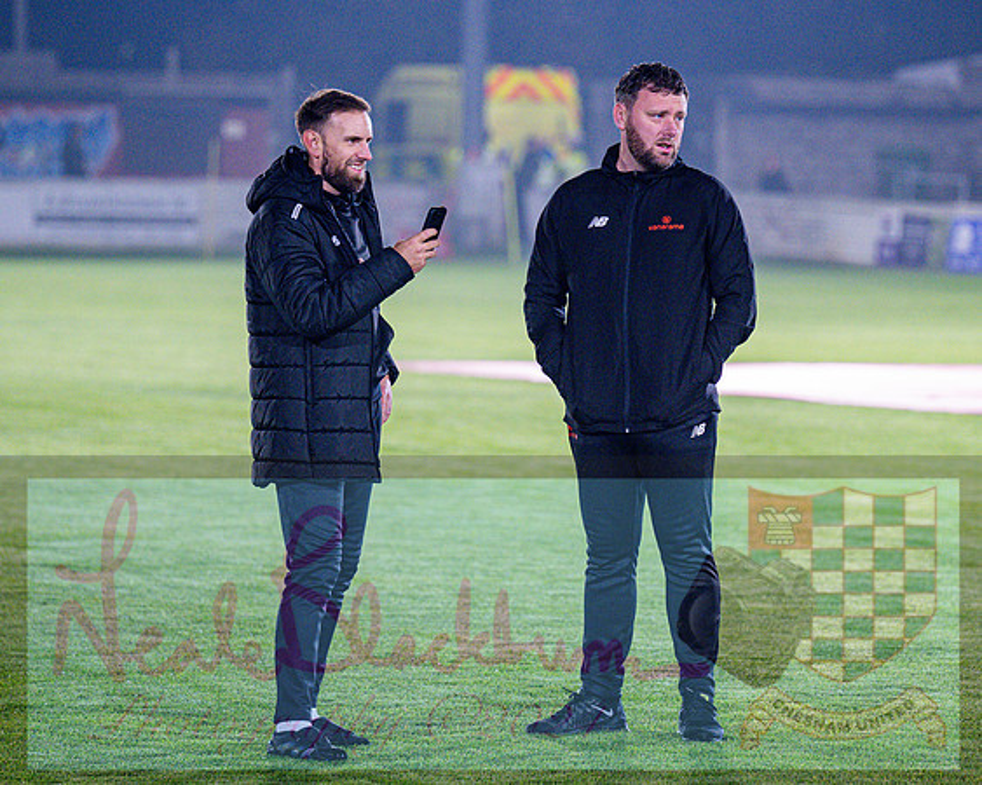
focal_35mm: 250
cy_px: 393
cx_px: 520
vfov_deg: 6.2
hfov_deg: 7.7
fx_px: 7251
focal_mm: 140
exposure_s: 1/320
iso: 1000
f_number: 2.8
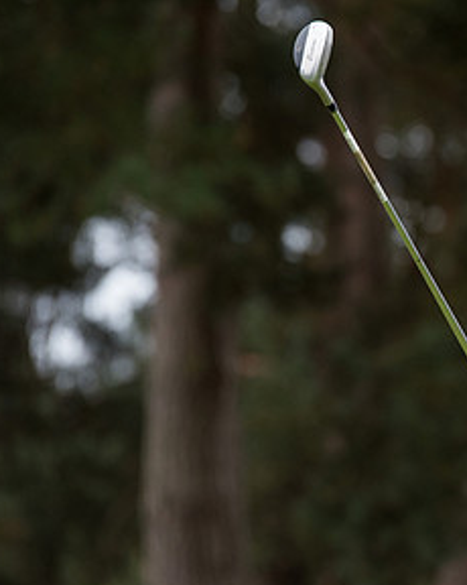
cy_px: 334
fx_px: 7679
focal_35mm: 444
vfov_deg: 4.4
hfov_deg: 3.5
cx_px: 582
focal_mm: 190
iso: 1000
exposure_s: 1/1000
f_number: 4
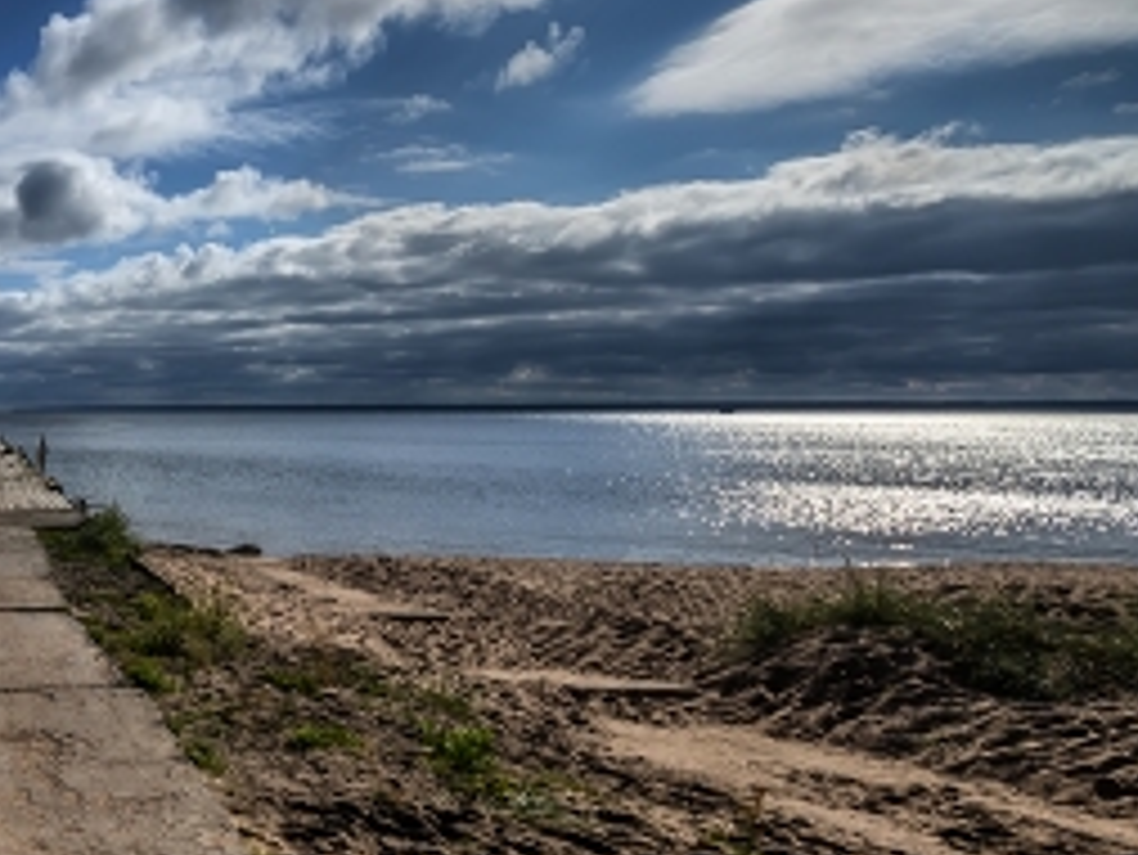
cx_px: 27
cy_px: 446
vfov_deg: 46.8
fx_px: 987
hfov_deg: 50.0
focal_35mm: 30
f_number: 16
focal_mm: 10
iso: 160
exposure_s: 1/350
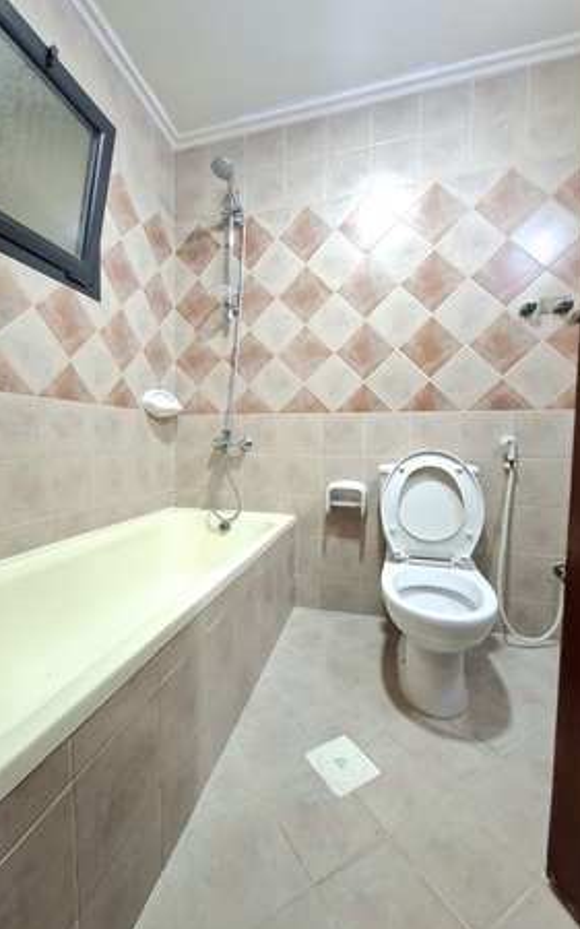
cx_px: 267
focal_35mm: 14
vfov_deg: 105.3
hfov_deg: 78.5
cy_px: 468
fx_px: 354
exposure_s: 1/24
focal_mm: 1.74
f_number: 2.2
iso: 200
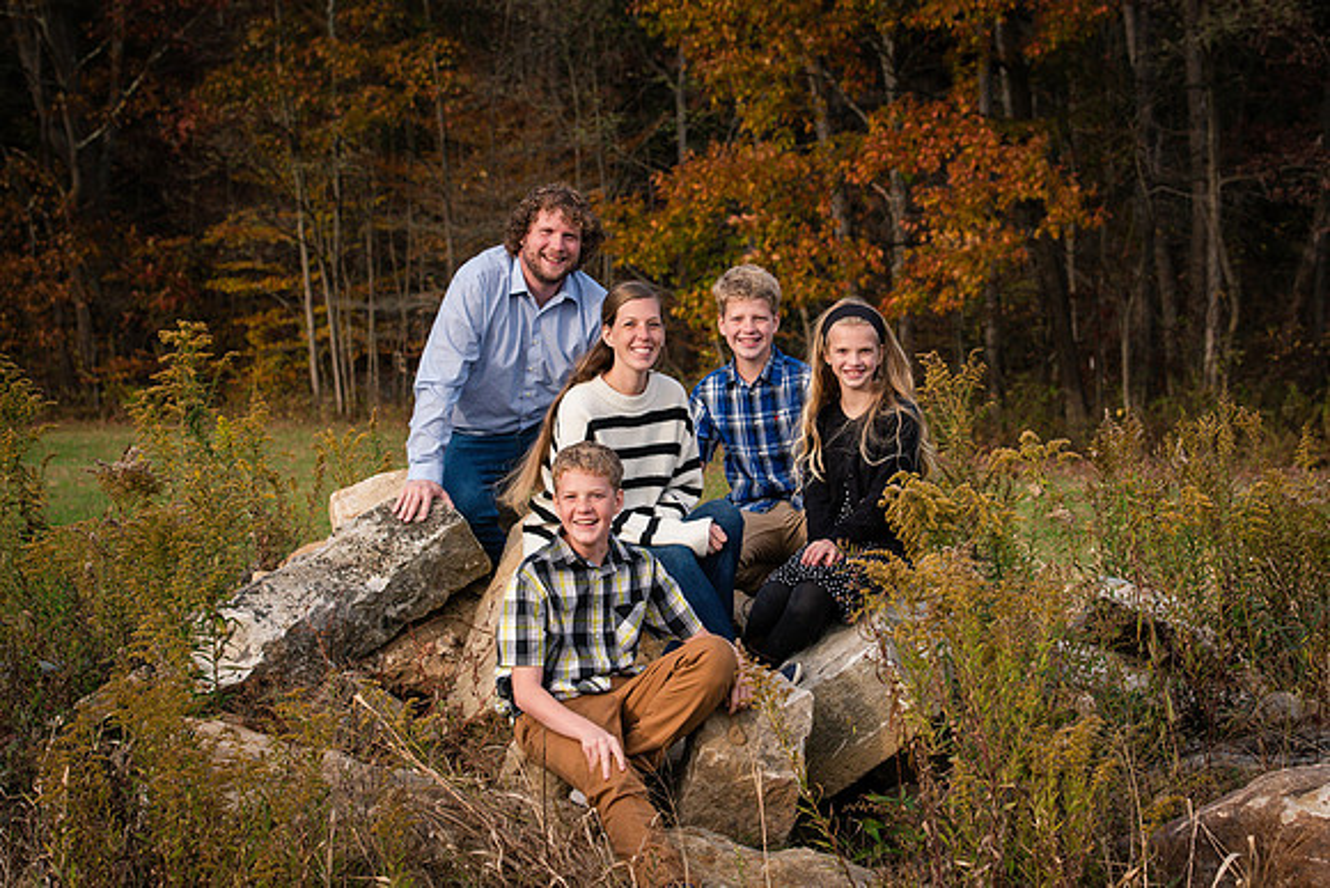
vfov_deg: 16.6
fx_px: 3044
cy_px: 365
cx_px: 699
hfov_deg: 24.6
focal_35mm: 82
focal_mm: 70
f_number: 6.3
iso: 1800
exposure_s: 1/1600
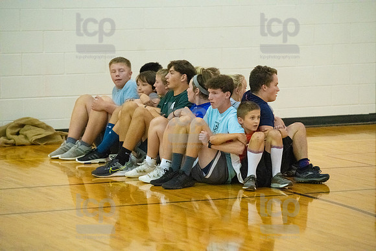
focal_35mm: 175
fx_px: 1828
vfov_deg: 7.9
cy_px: 126
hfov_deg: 11.7
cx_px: 188
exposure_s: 1/640
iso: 6400
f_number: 4.5
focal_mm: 175
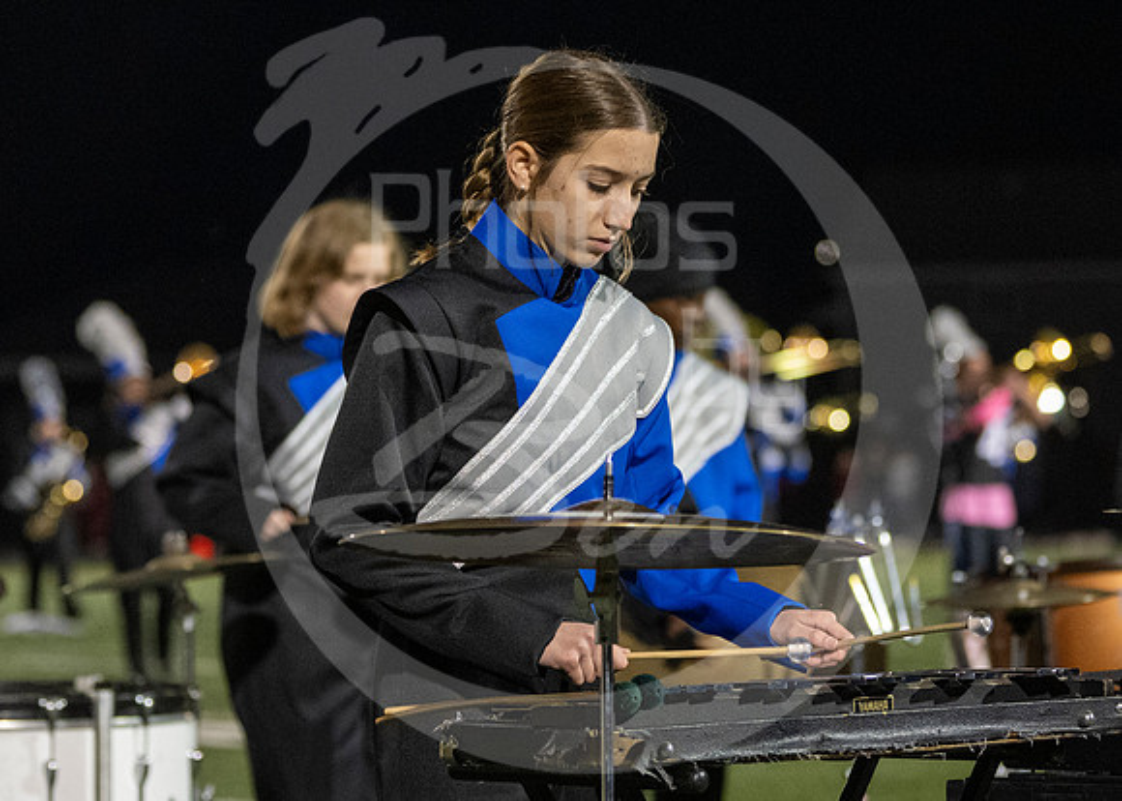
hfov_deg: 11.0
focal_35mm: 182
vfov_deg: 7.9
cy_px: 304
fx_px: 5807
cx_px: 658
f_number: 2.8
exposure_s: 1/500
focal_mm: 82
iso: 4000
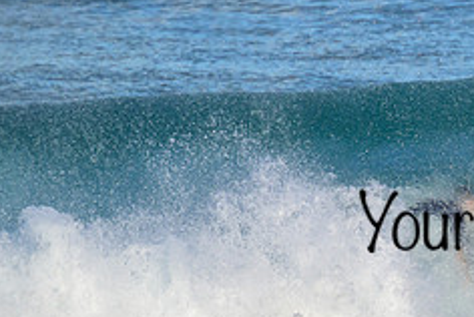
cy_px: 204
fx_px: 21369
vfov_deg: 0.9
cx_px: 566
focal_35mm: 1621
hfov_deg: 1.3
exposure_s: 1/1600
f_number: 11
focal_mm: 660
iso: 1800
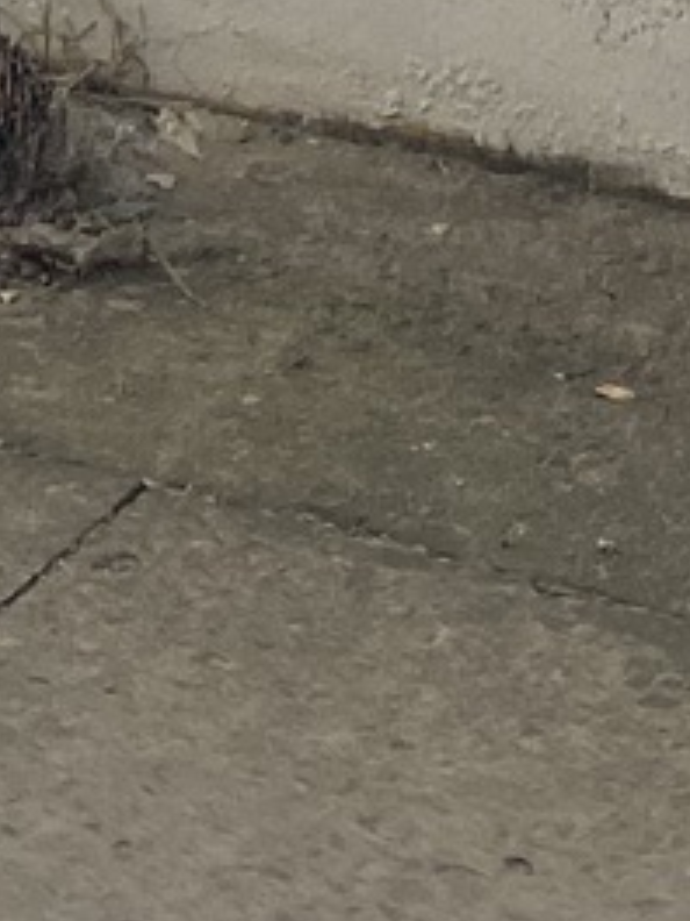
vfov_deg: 7.6
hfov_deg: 7.5
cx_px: -80
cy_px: -2561
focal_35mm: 197
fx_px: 5236
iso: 32
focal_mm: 4.25
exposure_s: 1/666
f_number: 1.8
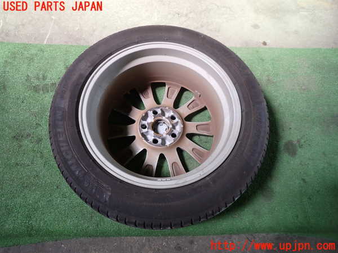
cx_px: 169
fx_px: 244
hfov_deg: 69.4
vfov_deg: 54.9
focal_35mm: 25
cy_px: 126
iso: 100
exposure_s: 1/60
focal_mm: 4.5
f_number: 2
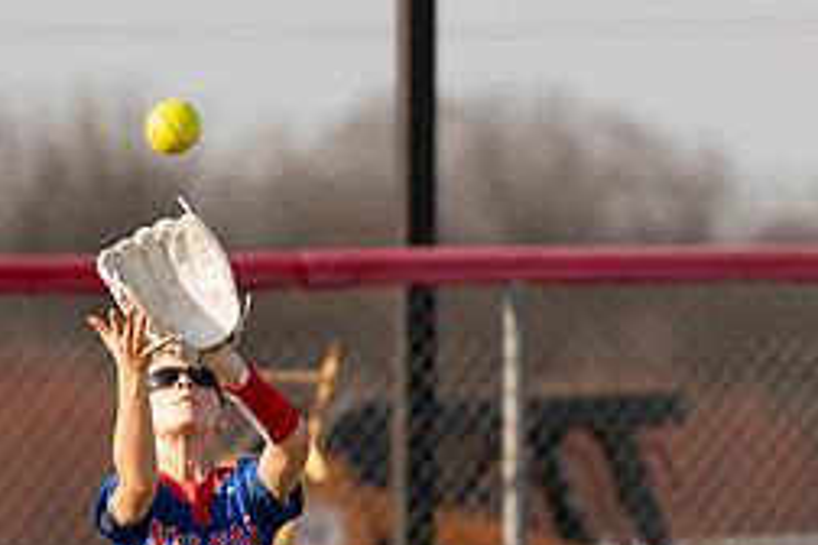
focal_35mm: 751
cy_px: 448
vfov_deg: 1.8
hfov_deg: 2.7
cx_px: 343
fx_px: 17063
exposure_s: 1/2000
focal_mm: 200
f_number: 2.8
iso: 200
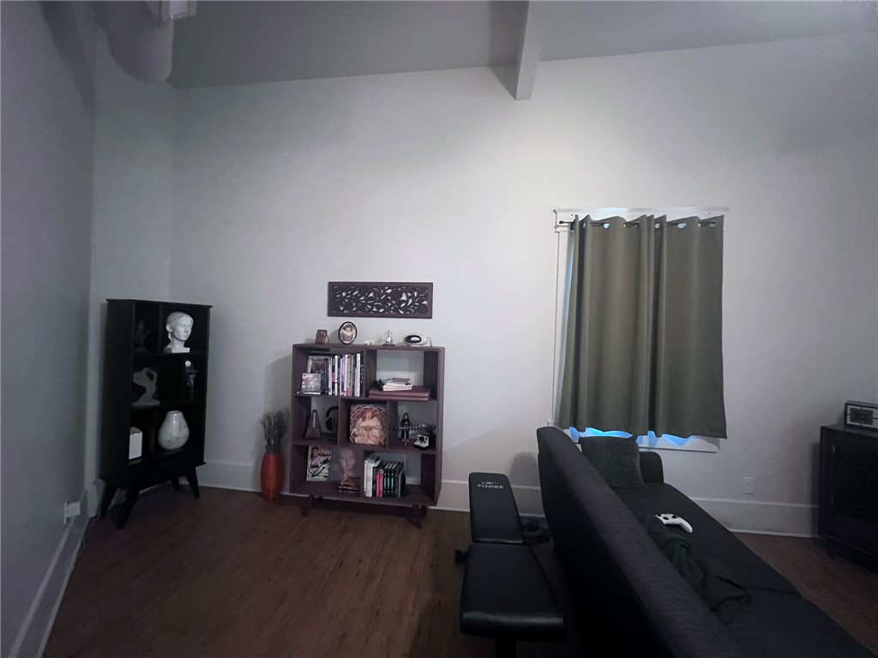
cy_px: 329
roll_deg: -1.5
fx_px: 330
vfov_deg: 89.9
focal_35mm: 13
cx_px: 439
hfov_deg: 106.2
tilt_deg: +0.2
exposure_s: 1/40
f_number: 1.8
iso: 800
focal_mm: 1.57
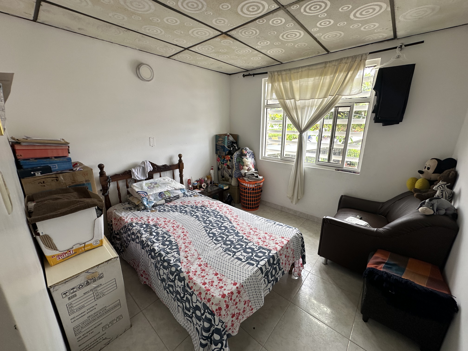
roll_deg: -0.4
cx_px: 234
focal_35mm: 14
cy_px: 176
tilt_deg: -15.1
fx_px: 189
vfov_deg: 85.7
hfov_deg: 102.1
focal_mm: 2.22
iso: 80
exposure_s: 1/99
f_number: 2.2
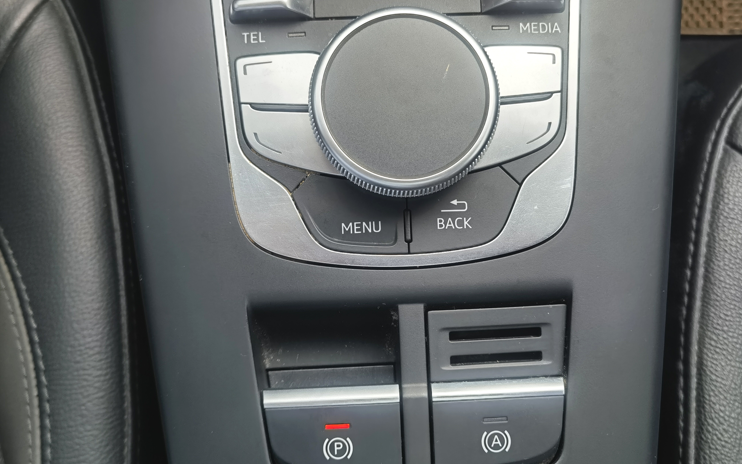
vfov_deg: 32.8
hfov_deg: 50.4
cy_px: 220
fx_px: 789
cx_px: 377
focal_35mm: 39
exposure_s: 1/156
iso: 50
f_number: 1.9
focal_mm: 6.67
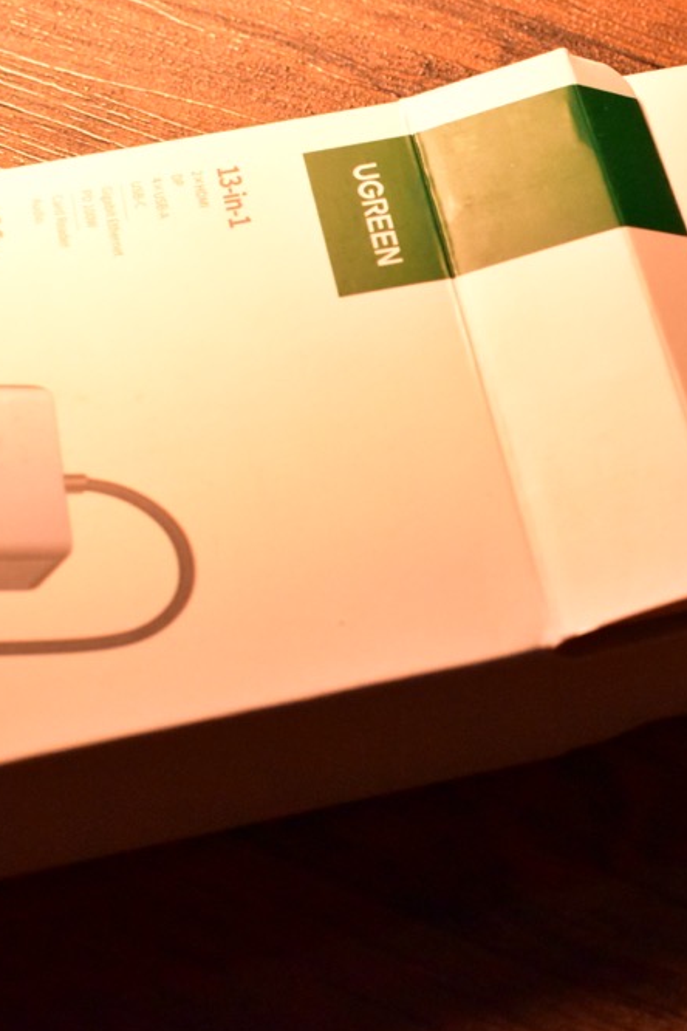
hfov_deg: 14.6
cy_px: 478
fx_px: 2601
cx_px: 795
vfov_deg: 22.4
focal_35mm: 91
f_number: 6.3
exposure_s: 1/320
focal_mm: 35
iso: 6400
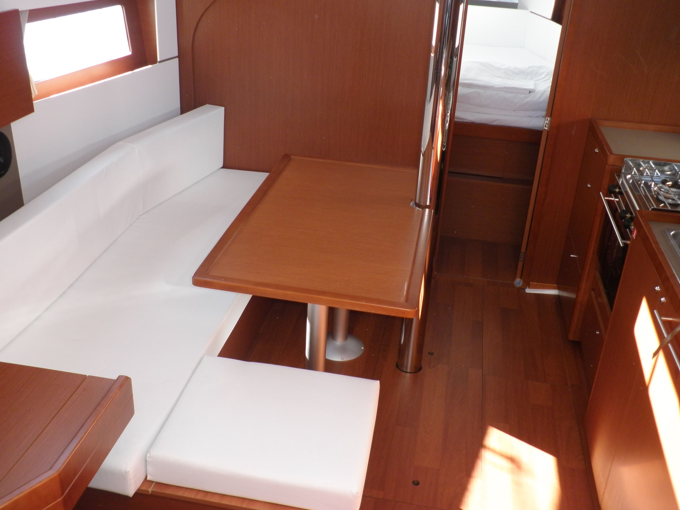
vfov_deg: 38.7
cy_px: 253
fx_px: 727
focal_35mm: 37
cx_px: 334
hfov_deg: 50.1
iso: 160
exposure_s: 1/30
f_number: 3.5
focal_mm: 6.3
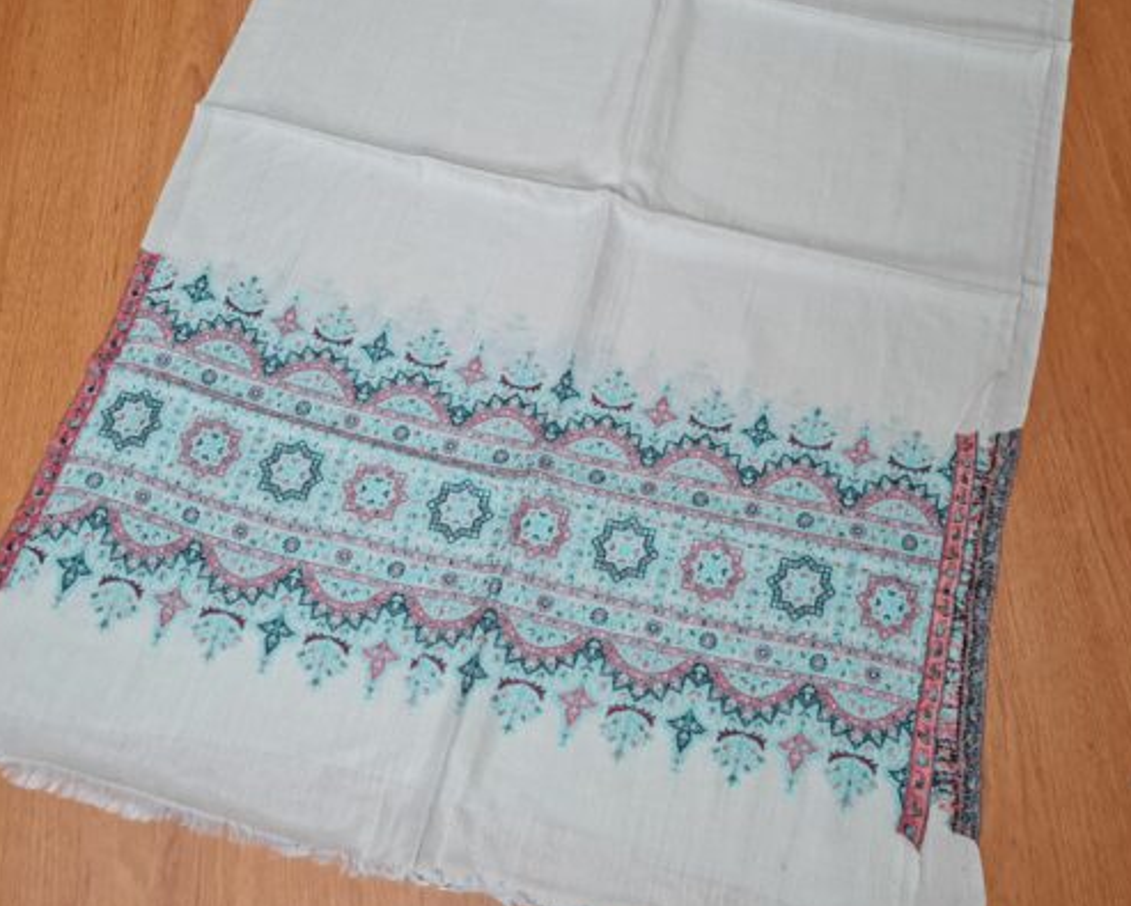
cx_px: 608
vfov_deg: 41.0
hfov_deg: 50.2
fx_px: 1206
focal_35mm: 36
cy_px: 364
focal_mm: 5.4
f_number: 1.8
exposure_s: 1/40
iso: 160
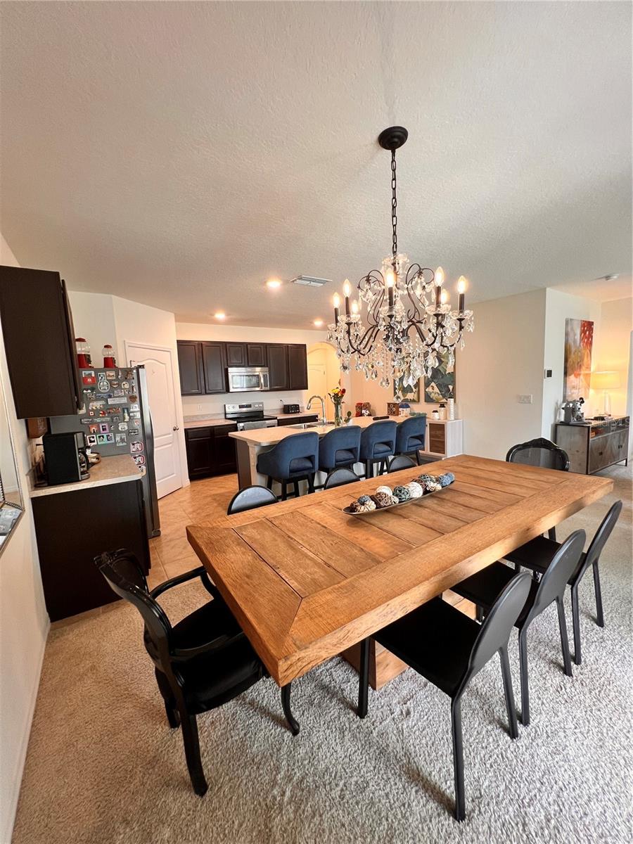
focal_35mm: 13
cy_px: 422
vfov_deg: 106.2
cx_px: 316
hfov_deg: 89.9
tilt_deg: -6.6
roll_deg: +1.7
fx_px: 317
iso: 160
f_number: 1.8
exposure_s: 1/60
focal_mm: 1.57
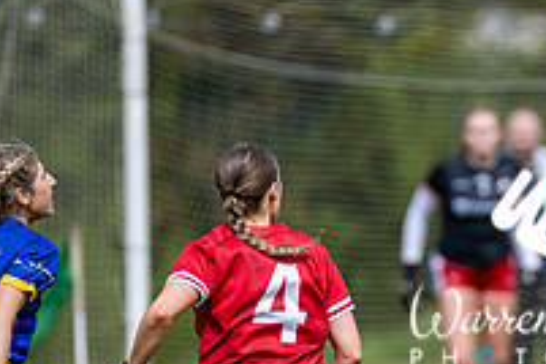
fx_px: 13103
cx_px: 587
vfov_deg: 1.6
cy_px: 273
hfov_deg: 2.4
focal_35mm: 864
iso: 220
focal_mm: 300
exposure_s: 1/4000
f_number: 2.8
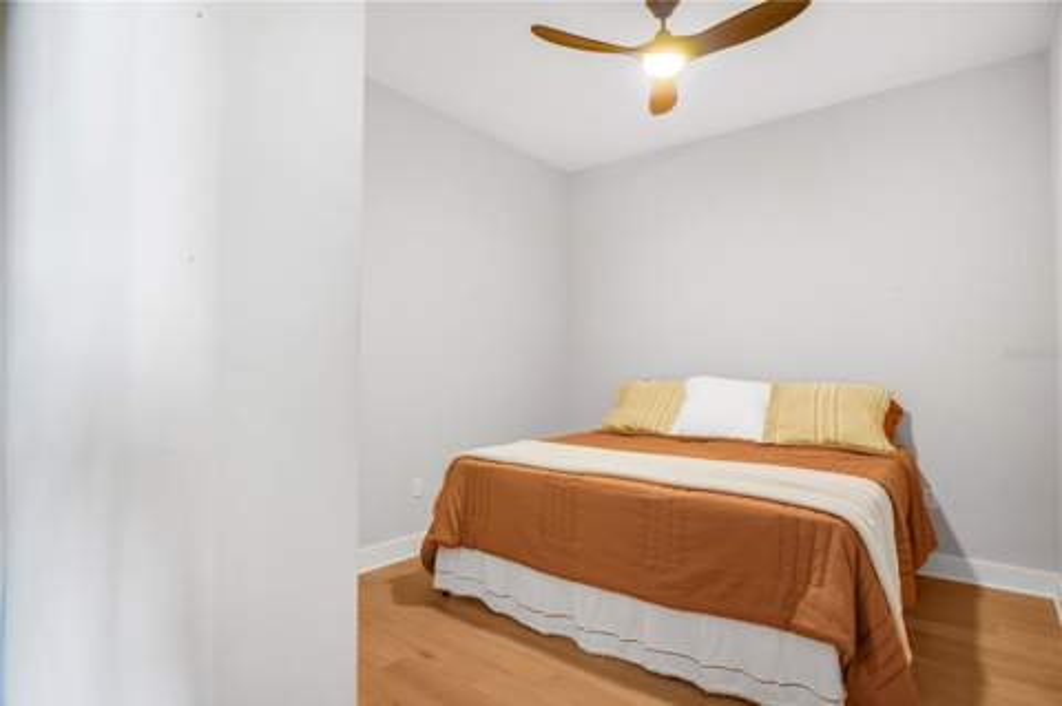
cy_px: 353
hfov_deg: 90.1
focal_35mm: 18
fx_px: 530
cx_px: 531
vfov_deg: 67.3
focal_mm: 12
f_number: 2
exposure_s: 1/30
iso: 400
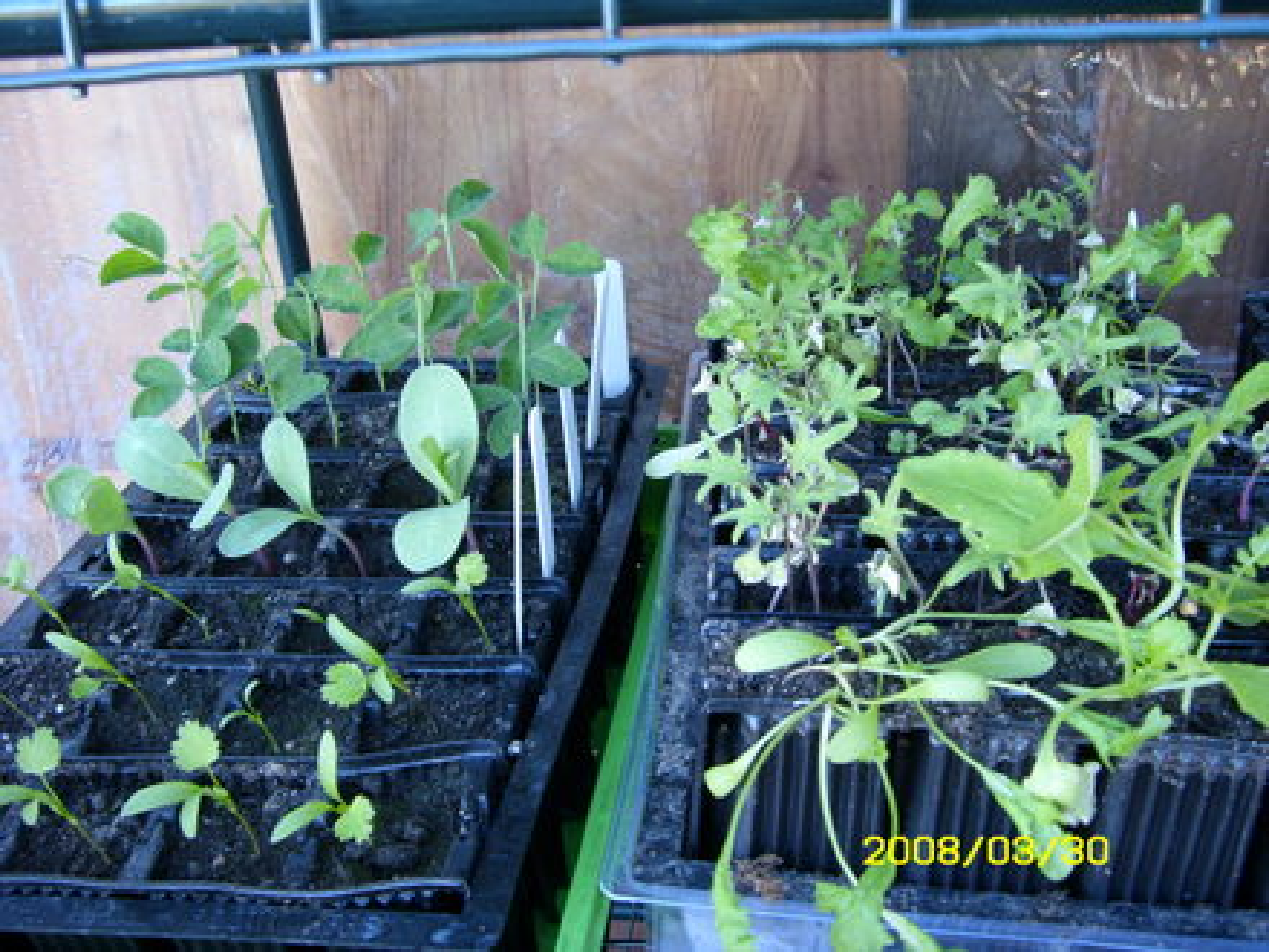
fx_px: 1136
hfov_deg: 58.4
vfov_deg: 45.4
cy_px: 476
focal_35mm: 31
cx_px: 634
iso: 100
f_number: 3.5
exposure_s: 1/28
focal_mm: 6.3
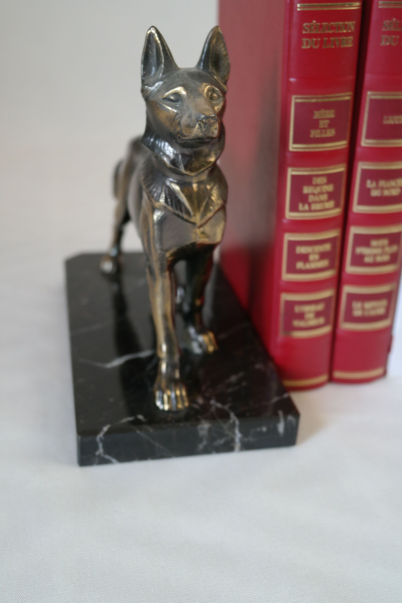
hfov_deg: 31.2
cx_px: 201
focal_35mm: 43
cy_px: 302
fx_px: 720
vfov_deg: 45.4
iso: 800
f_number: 4
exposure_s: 1/50
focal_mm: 28
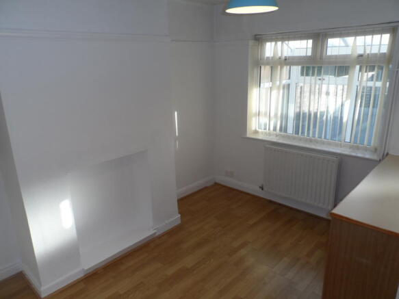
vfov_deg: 56.8
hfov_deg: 71.6
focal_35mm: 24
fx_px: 277
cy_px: 150
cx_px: 200
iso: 100
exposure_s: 1/60
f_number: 4
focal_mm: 4
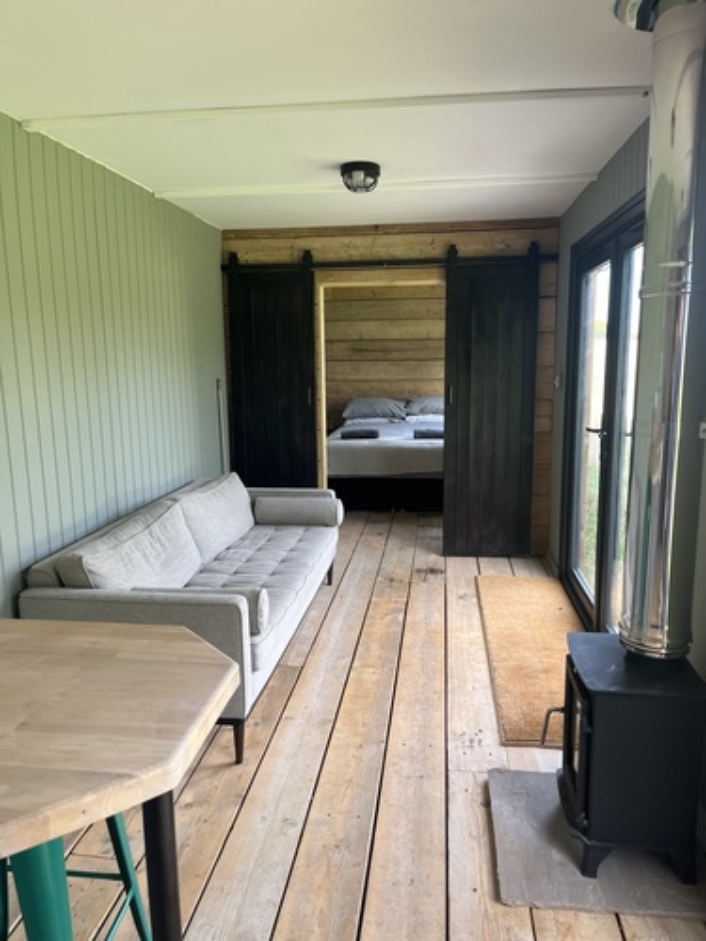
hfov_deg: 53.1
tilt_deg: -7.8
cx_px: 353
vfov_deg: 67.3
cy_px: 470
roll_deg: +1.1
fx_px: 707
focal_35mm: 26
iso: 100
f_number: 1.6
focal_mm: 5.1
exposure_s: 1/122
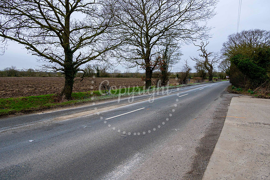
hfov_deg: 70.3
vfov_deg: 50.4
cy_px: 90
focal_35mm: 26
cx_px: 135
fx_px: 192
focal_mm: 12
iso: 200
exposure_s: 1/200
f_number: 6.3
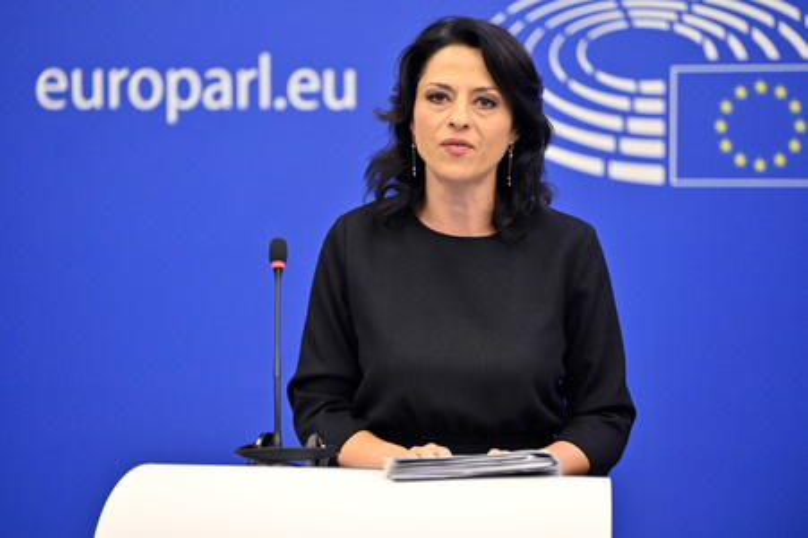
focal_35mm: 155
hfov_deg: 13.3
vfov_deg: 8.8
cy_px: 269
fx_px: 3476
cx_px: 404
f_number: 2.8
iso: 5000
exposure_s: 1/800
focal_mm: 155
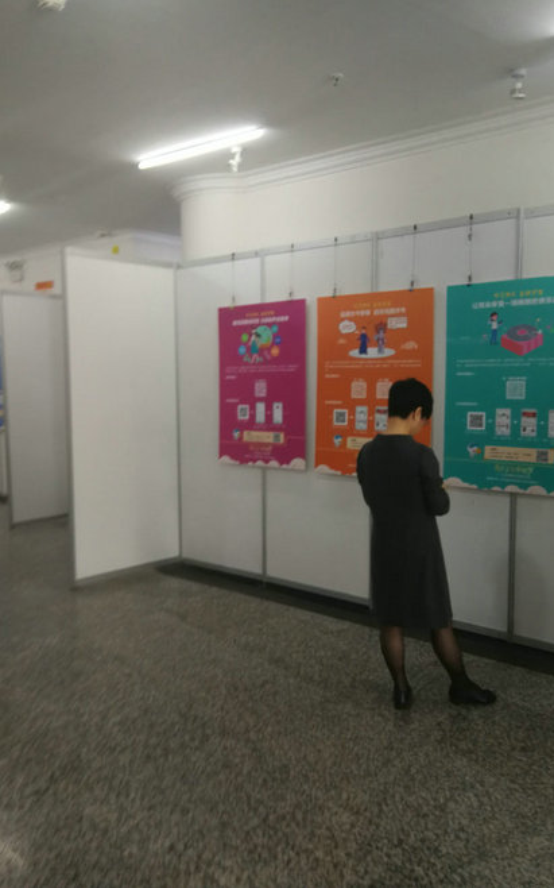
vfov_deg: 64.6
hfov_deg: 43.1
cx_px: 305
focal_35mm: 29
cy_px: 439
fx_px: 701
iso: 125
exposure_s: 1/33.3
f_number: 2.2
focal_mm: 3.95
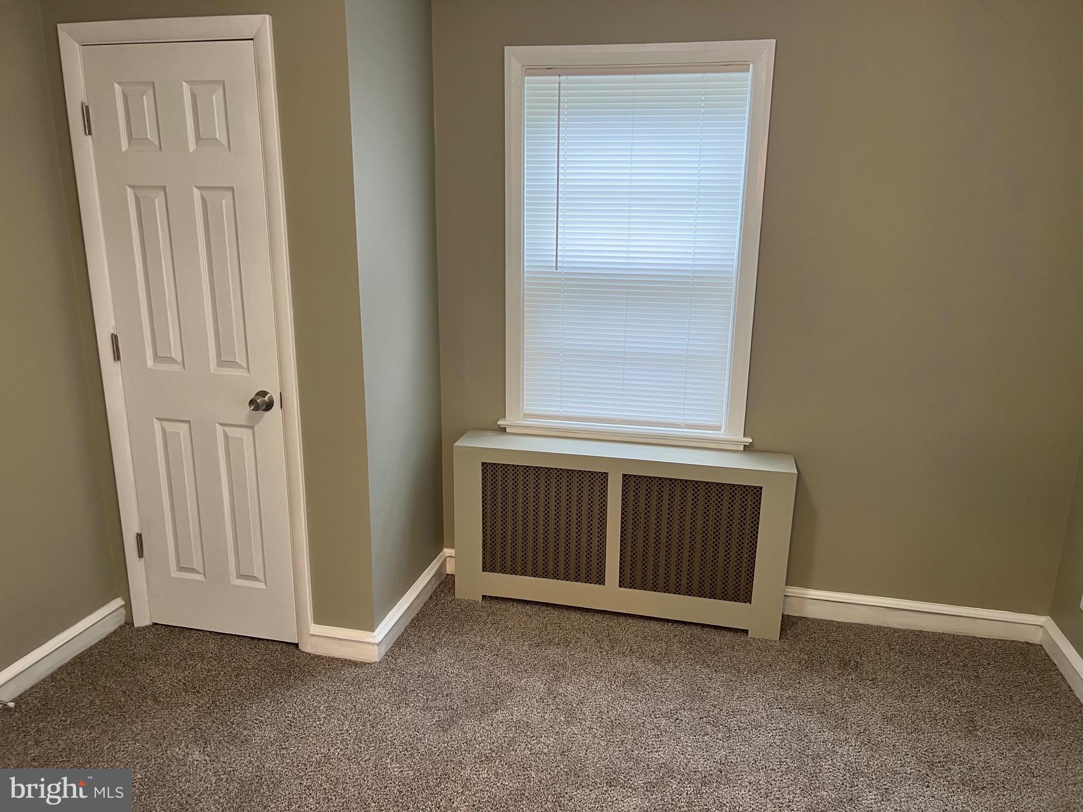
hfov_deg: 67.3
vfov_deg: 53.1
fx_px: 813
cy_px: 406
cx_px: 542
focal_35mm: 26
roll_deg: +0.4
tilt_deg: -15.7
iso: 100
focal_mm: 5.7
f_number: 1.5
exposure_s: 1/60
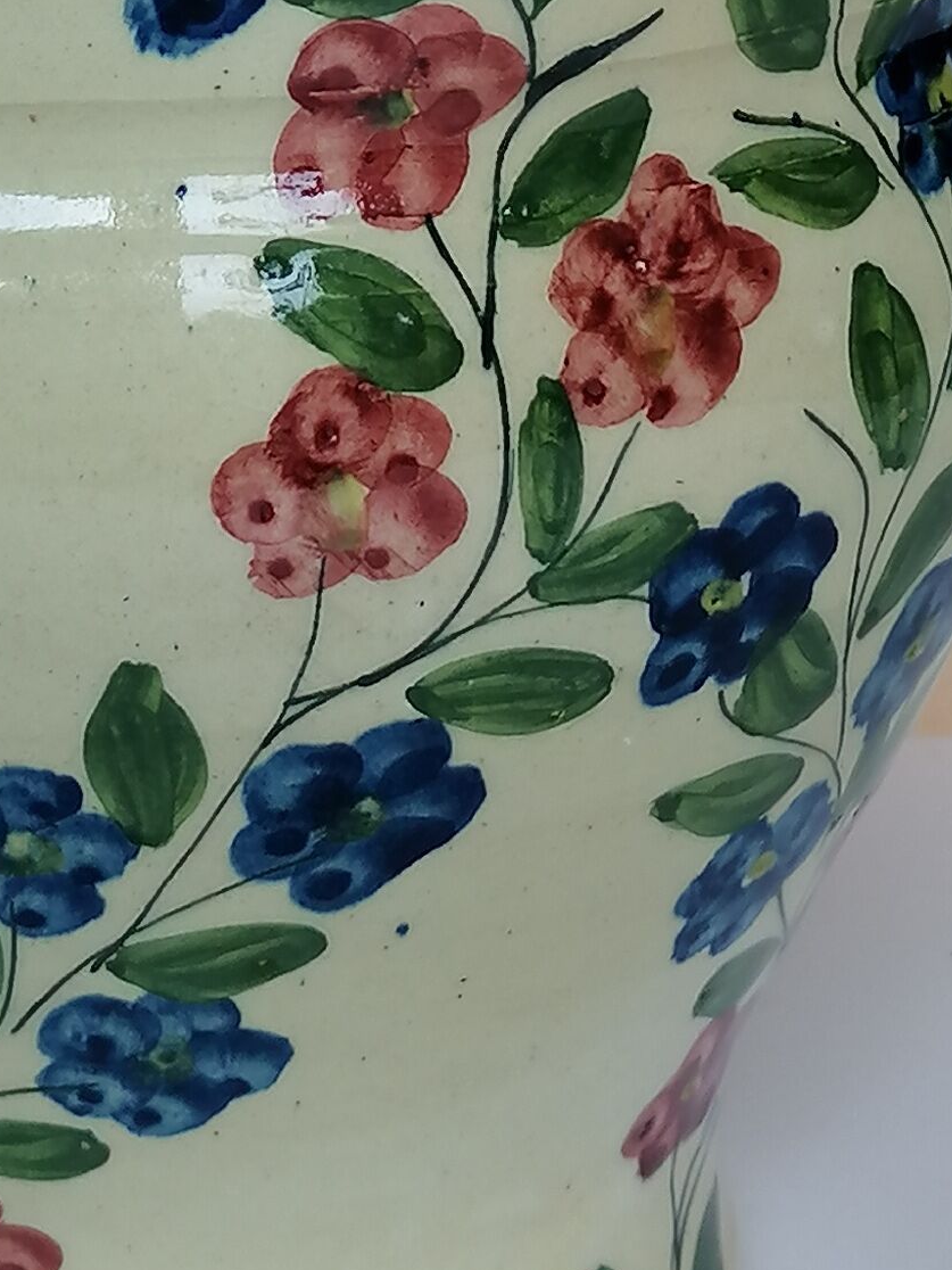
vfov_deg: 14.7
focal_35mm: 129
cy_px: -298
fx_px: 4730
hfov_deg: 11.5
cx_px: 199
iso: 50
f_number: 1.8
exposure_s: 1/50
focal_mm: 4.75
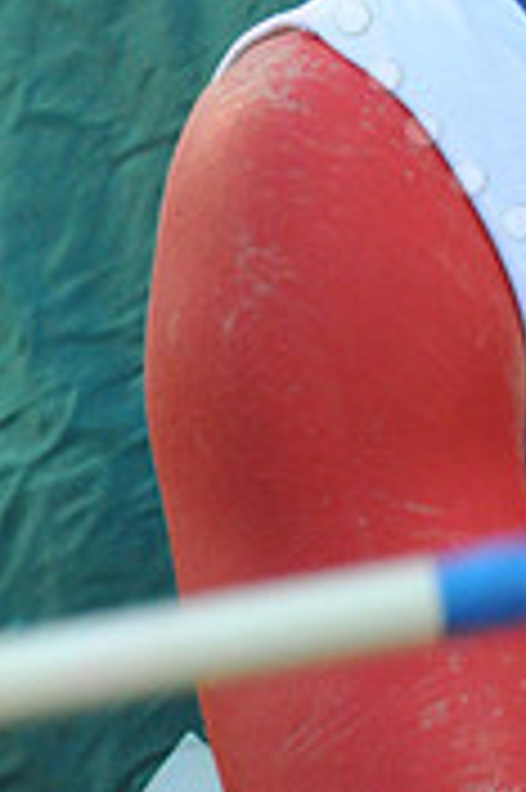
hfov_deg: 0.8
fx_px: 36143
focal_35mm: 1646
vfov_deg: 1.3
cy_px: -212
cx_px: 832
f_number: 13
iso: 5000
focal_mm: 500
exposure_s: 1/160
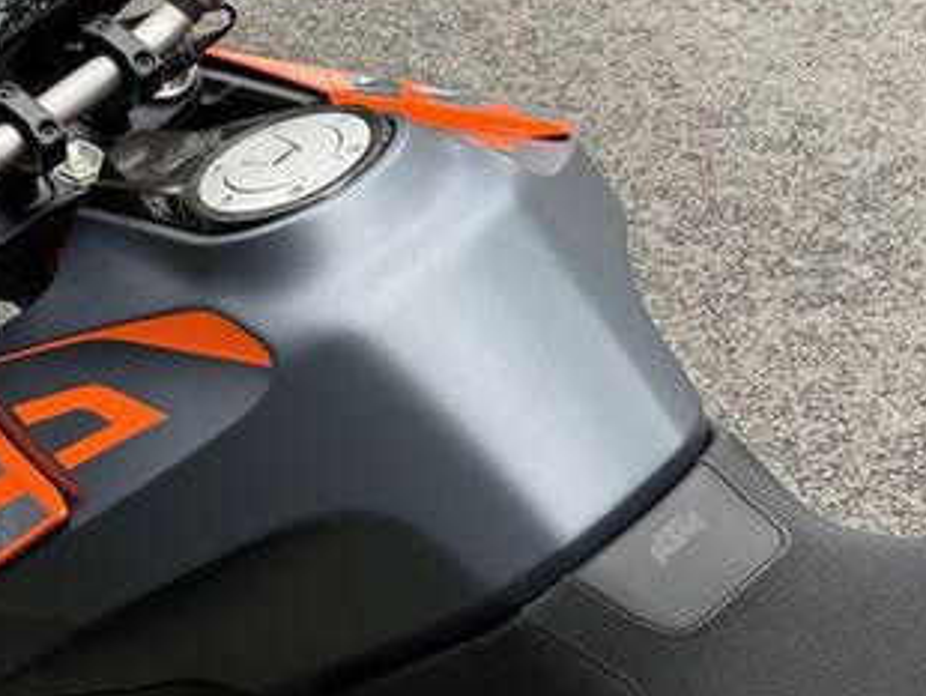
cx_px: 317
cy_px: 152
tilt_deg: -22.5
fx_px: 2650
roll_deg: +6.1
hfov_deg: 19.8
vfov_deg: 14.9
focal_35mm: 99
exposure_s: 1/121
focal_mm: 6.76
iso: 50
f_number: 1.78
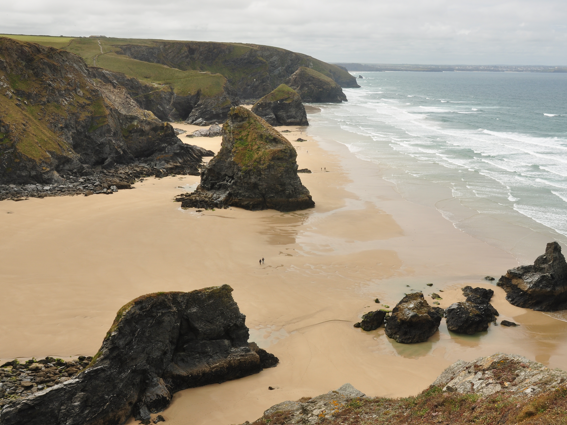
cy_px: 210
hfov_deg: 43.8
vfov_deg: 33.6
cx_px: 294
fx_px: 704
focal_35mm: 43
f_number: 11
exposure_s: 1/250
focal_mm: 26
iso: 200
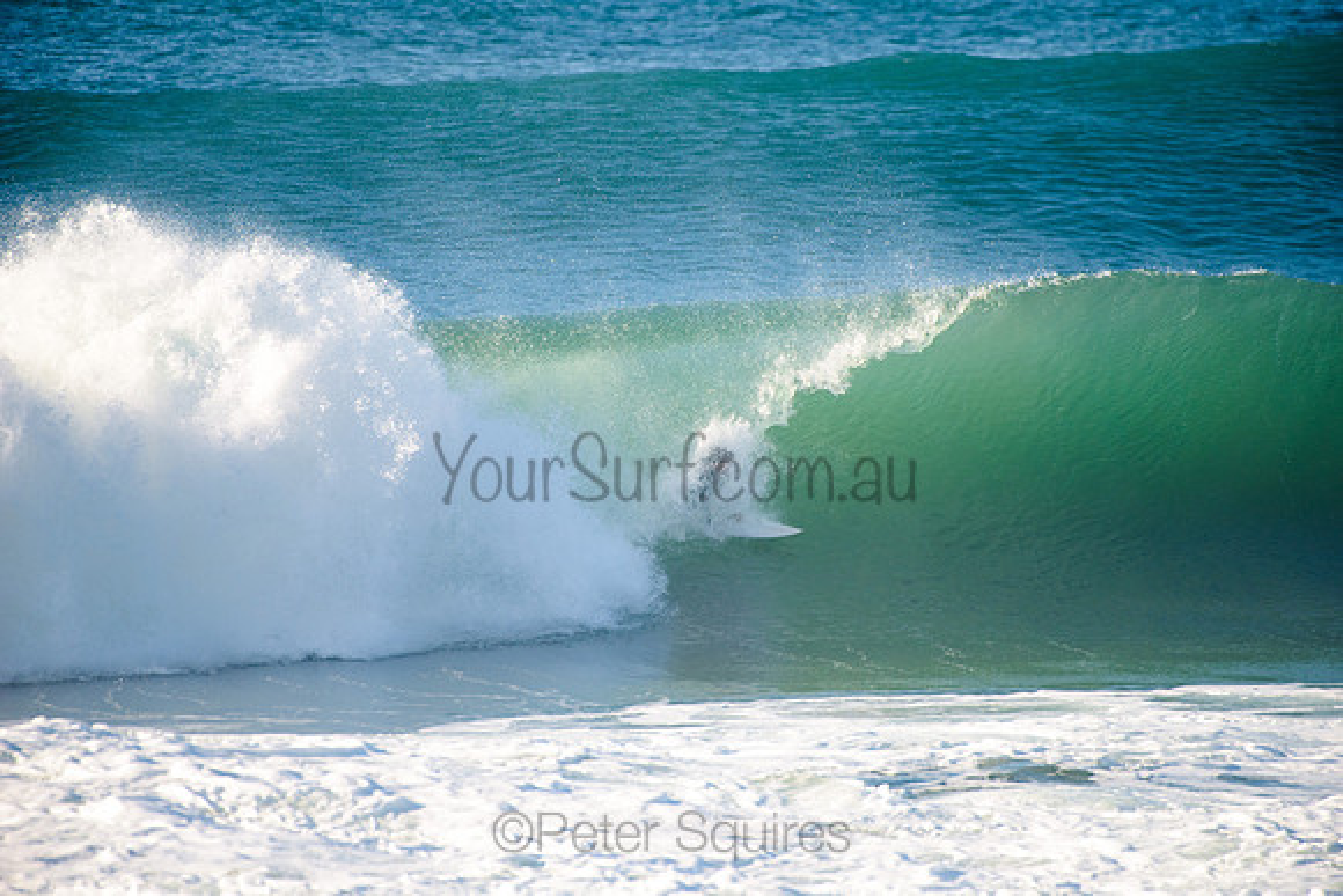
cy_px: 448
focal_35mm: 500
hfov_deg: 4.1
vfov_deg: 2.8
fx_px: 18656
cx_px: 672
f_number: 5.6
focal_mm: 500
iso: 250
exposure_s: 1/1600
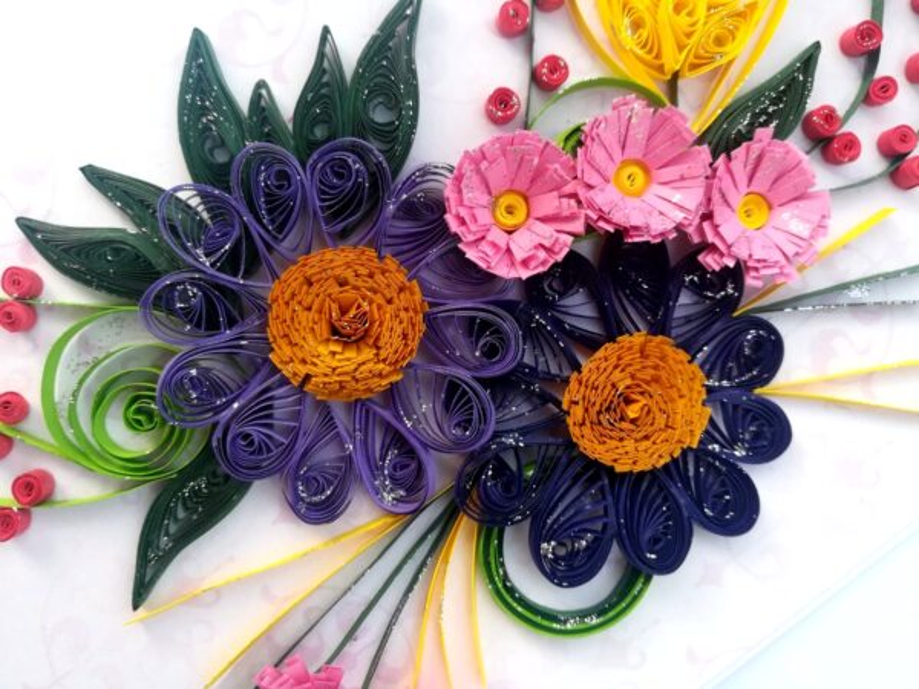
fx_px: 690
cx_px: 460
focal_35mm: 26
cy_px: 344
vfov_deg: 53.1
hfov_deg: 67.3
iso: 64
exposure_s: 1/100
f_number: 2.2
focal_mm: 3.83
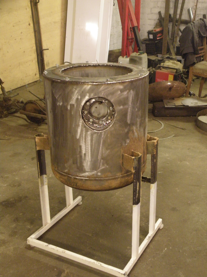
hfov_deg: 32.2
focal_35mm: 45
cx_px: 104
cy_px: 138
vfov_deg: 42.1
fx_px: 359
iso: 400
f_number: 3.4
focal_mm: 8.06
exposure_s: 1/5
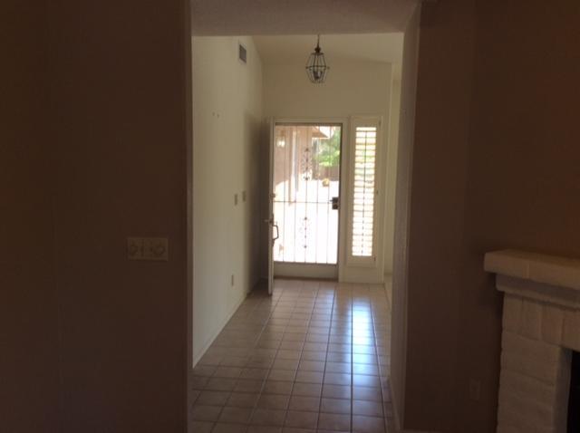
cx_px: 290
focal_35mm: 32
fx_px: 535
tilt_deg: -7.6
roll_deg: +0.2
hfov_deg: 56.9
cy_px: 216
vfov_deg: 44.1
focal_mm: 3.3
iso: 32
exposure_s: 1/40
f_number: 2.4
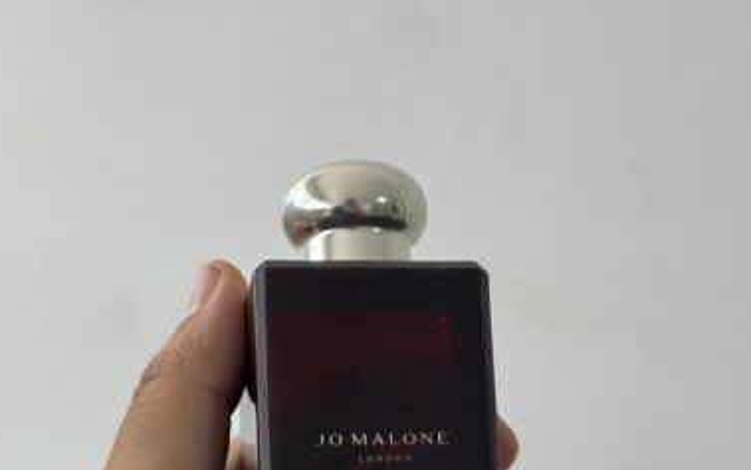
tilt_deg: -16.3
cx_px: 349
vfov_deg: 16.7
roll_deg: +1.6
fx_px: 1576
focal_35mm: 77
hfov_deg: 26.8
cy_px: 425
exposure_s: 1/50
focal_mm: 6.76
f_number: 1.78
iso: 80
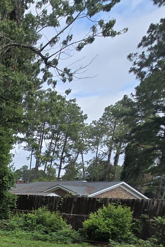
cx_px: -115
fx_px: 289
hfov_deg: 22.4
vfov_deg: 37.9
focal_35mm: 42
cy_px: 277
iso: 50
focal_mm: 2.2
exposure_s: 1/2038
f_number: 2.2
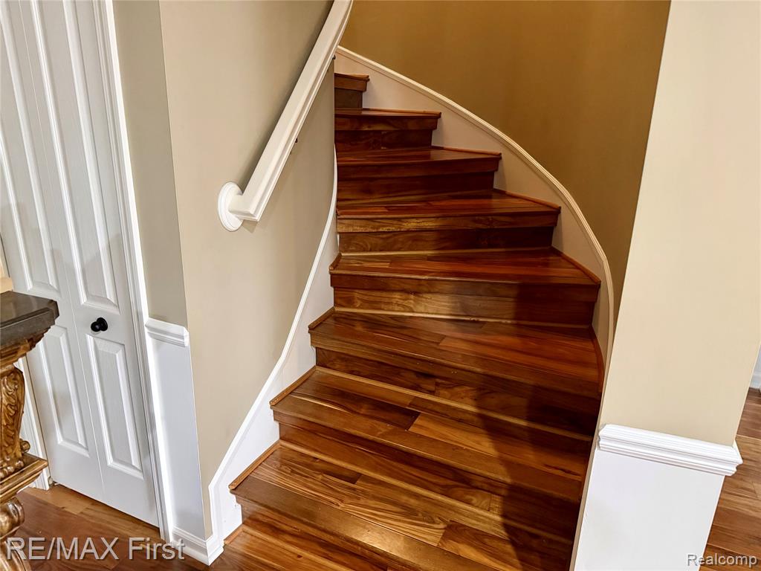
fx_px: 528
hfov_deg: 71.6
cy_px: 286
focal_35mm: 24
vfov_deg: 56.8
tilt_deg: -18.1
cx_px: 380
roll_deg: -0.7
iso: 800
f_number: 1.78
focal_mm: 6.76
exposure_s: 1/40
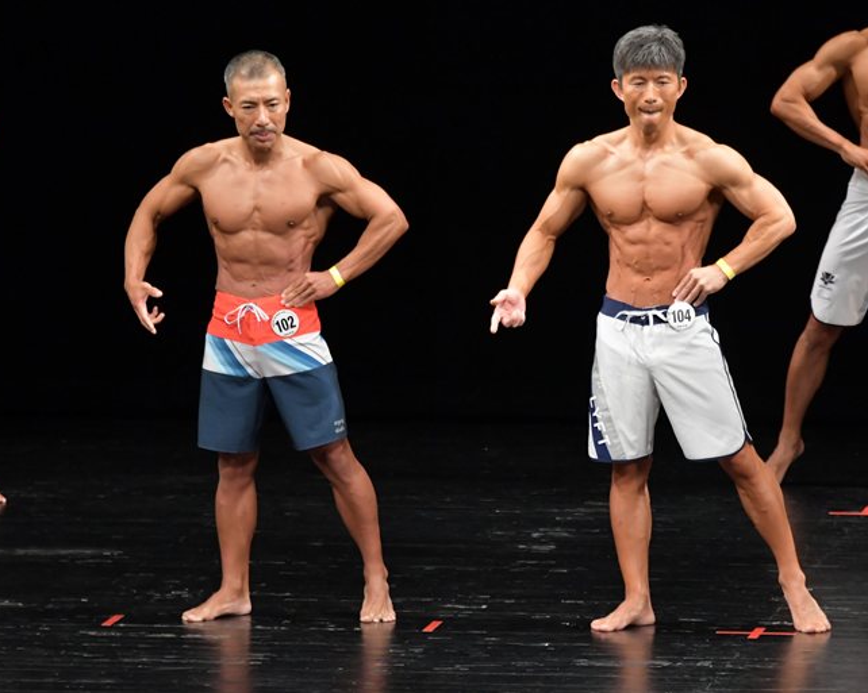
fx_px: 8730
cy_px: 346
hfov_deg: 5.7
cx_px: 463
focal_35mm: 340
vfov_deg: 4.5
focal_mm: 200
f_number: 5.6
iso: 3200
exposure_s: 1/400
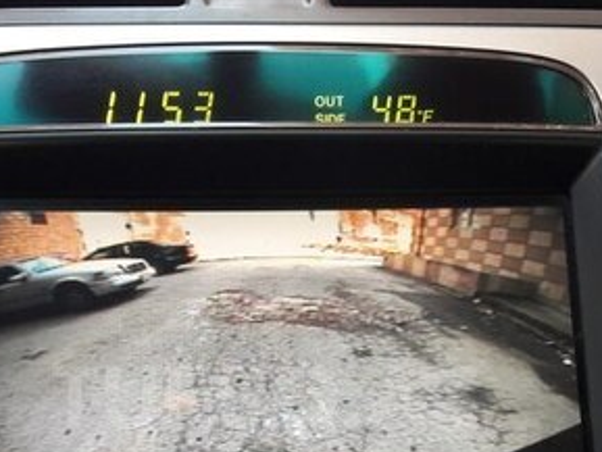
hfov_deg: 30.2
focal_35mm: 64
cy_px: 397
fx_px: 1113
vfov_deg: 22.5
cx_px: 265
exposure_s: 1/33
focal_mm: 3.7
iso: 100
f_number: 1.9
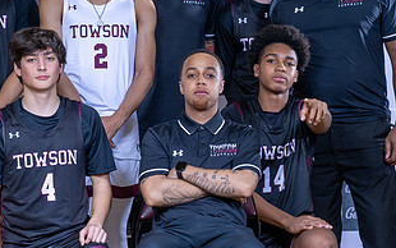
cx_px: 249
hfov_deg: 11.8
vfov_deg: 7.4
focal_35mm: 177
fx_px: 1911
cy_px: 155
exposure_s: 1/160
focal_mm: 70
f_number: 5.6
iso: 250
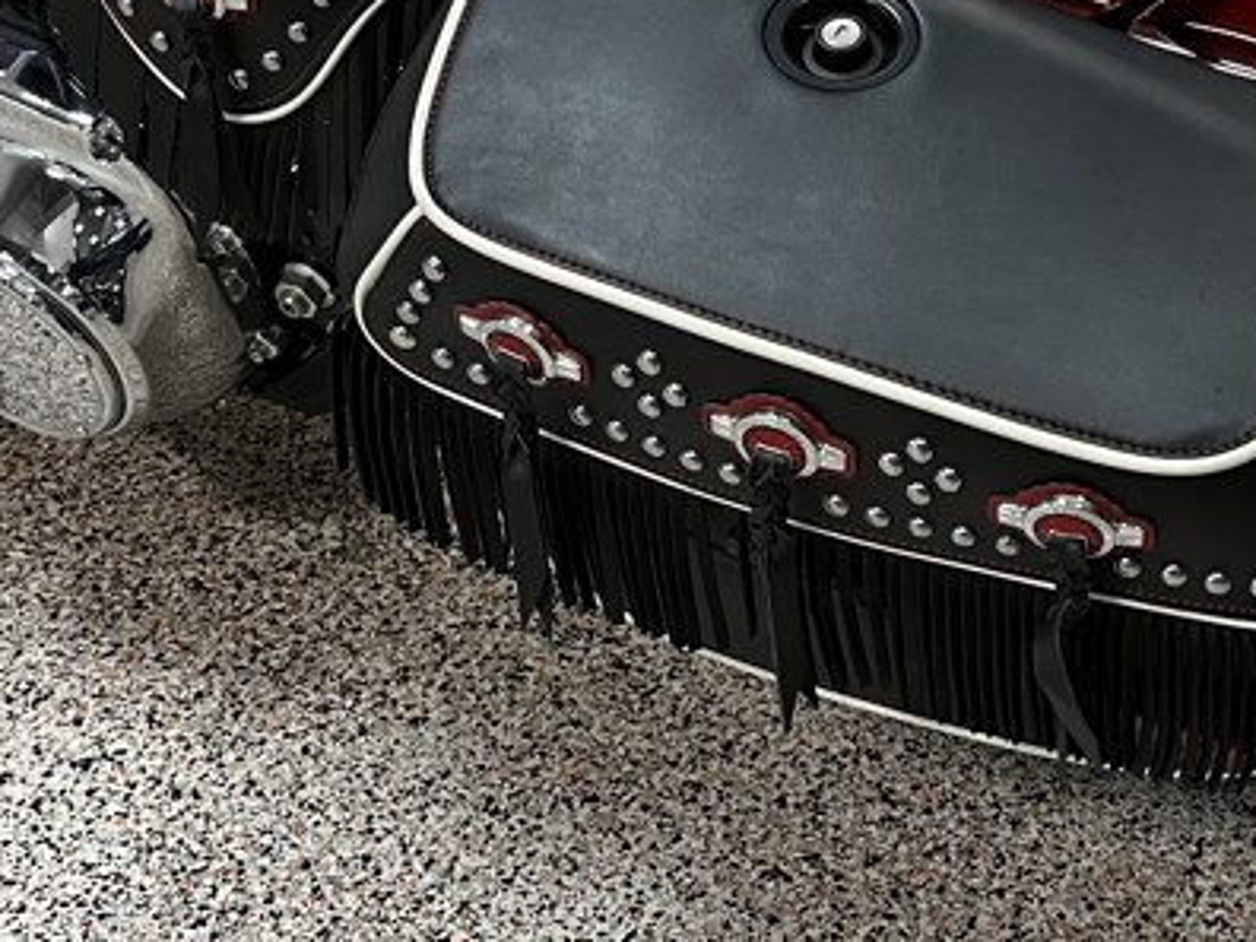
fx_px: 2540
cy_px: 6
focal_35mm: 70
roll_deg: -1.8
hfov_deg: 27.5
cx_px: 909
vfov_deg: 20.4
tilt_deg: -28.3
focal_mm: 5.1
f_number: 1.6
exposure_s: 1/60
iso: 125
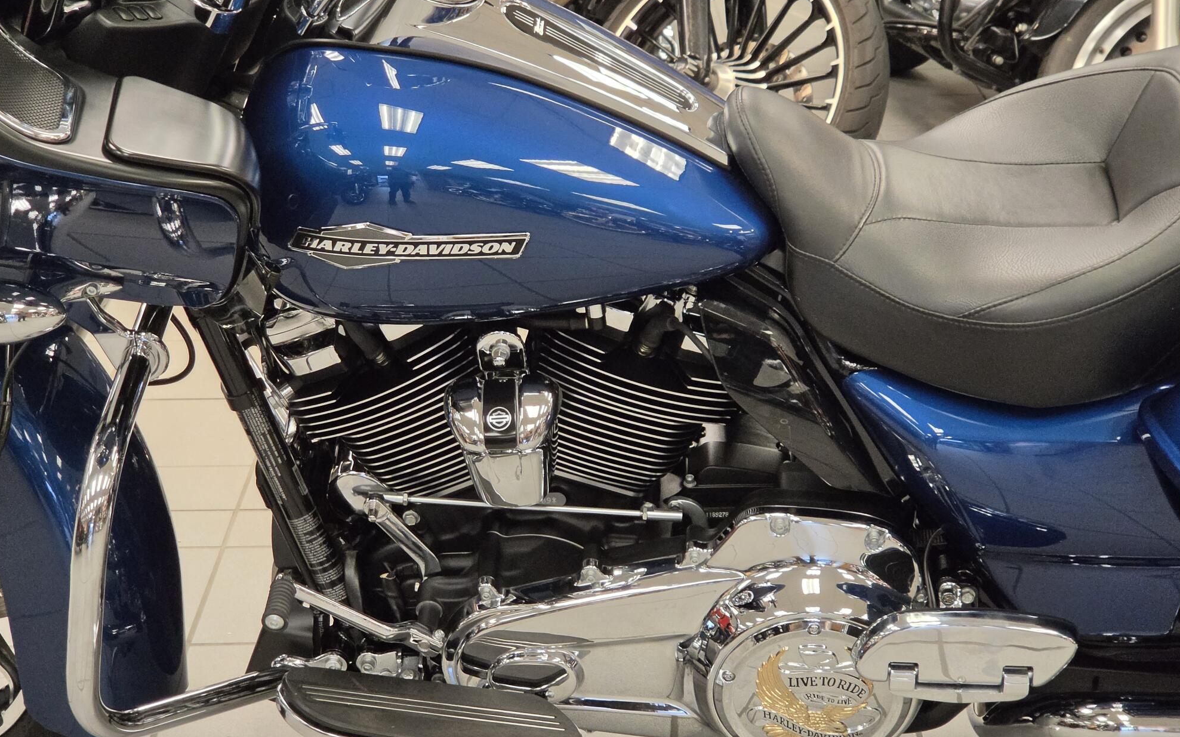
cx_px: 591
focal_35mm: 74
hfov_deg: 27.9
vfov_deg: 17.6
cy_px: 406
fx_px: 2379
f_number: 2.4
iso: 400
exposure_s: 1/120
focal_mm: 7
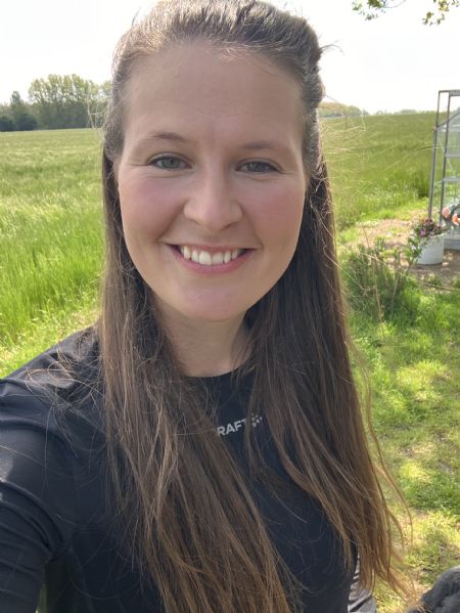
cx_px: 230
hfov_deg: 44.2
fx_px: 566
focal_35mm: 32
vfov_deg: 56.8
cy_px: 306
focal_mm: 2.87
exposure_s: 1/121
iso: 20
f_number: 2.2
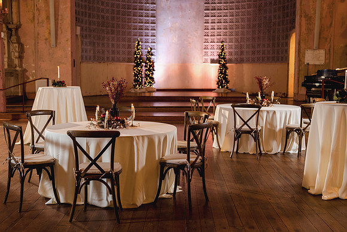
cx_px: 174
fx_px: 482
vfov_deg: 27.0
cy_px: 116
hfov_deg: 39.6
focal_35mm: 50
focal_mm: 50
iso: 400
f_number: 2.8
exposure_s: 1/60
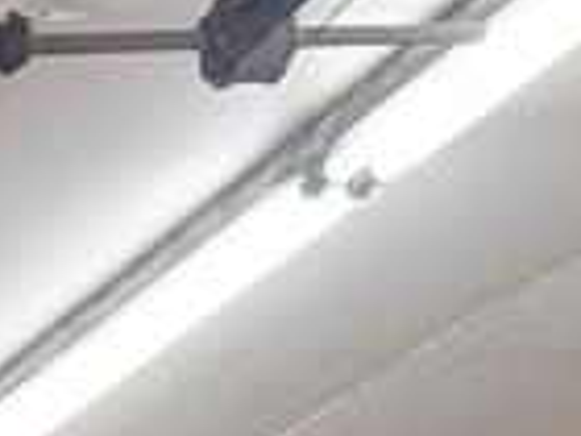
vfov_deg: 7.0
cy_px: 1146
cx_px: -1374
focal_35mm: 197
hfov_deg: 8.0
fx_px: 3306
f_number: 1.8
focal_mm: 4
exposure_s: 1/30
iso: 160
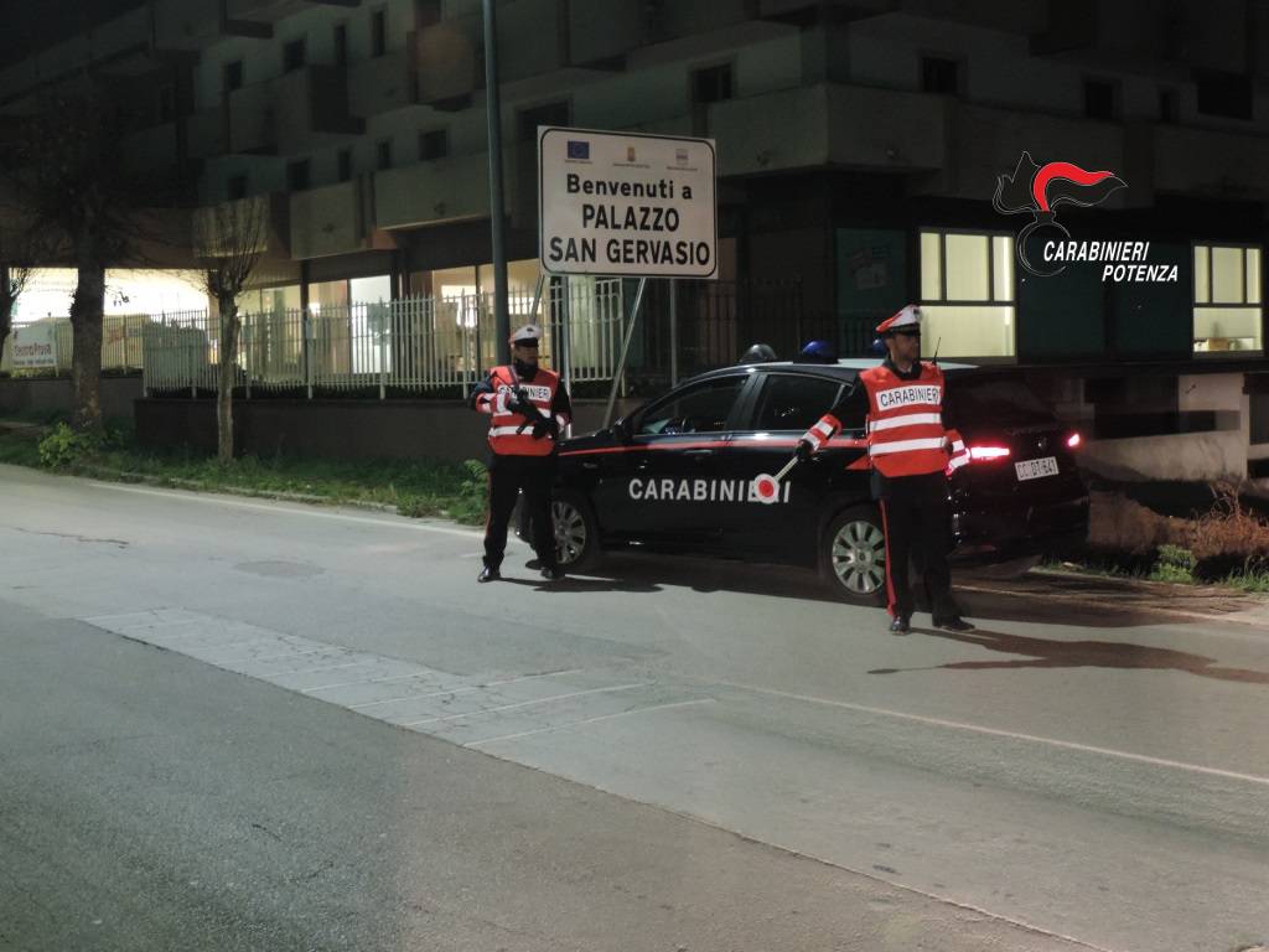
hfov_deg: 40.4
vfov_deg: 30.9
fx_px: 1723
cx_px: 634
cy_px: 476
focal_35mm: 47
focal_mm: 8.3
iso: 800
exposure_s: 1/5
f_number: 3.5
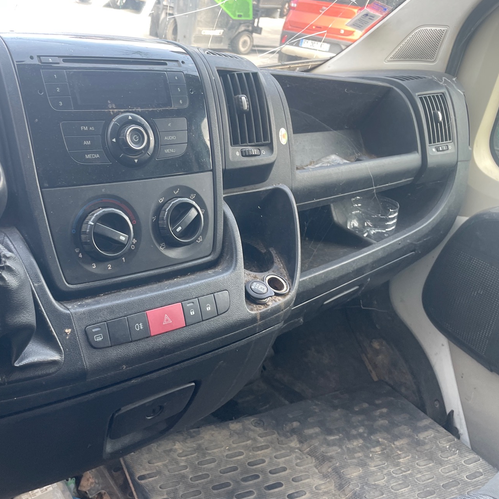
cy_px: 240
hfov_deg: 50.4
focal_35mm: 32
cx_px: 178
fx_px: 522
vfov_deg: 51.1
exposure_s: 1/121
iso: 100
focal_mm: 4.2
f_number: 1.6
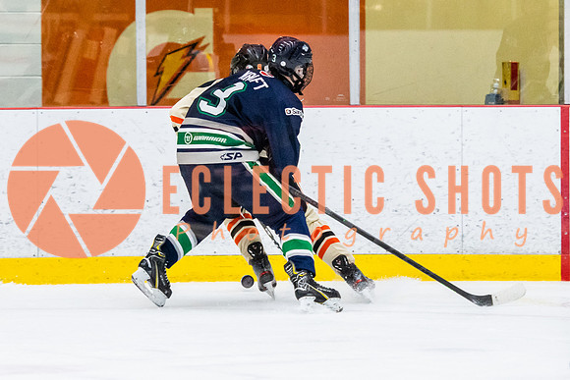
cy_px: 133
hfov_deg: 6.3
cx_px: 248
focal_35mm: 325
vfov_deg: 4.2
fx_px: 5143
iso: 2200
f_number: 2.8
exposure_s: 1/640
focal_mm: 130
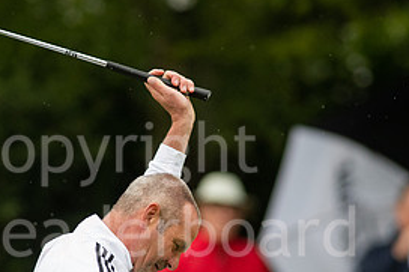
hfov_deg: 2.1
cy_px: 246
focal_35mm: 960
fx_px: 10900
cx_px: 164
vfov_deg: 1.4
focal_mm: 300
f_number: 4.5
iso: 1250
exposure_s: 1/1250
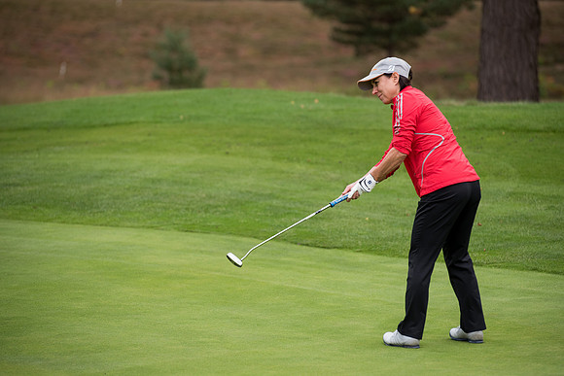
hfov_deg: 10.3
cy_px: 188
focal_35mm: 200
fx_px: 3134
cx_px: 282
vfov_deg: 6.9
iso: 640
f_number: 4
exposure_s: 1/1250
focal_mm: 200
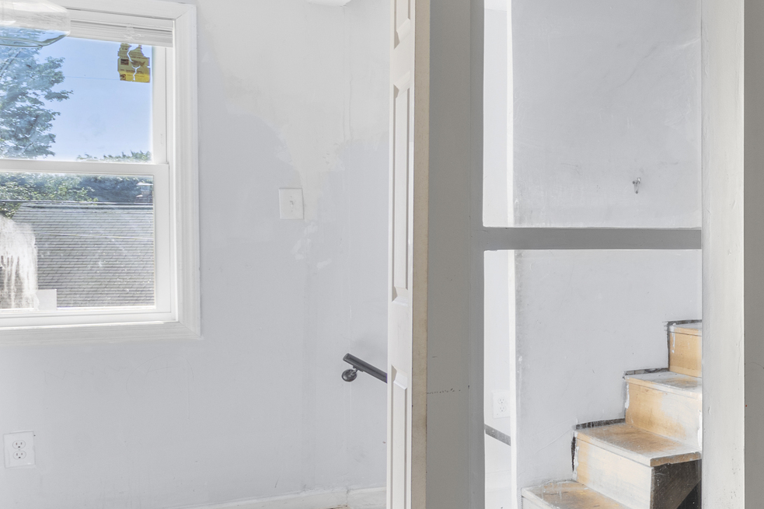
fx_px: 1061
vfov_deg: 27.0
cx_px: 1085
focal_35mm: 50
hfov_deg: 28.8
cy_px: 263
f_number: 9
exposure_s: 1.3
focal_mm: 16
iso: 200
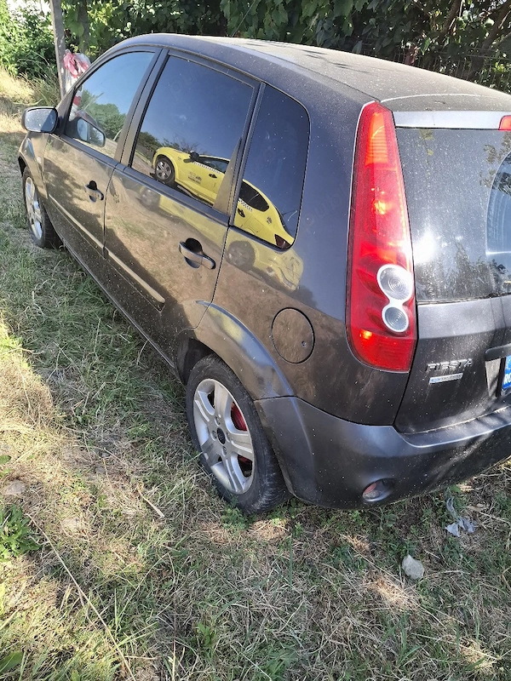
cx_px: 256
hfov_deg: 58.9
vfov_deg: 73.9
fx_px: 453
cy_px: 340
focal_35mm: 23
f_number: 1.8
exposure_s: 1/455
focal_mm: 5.54
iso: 50
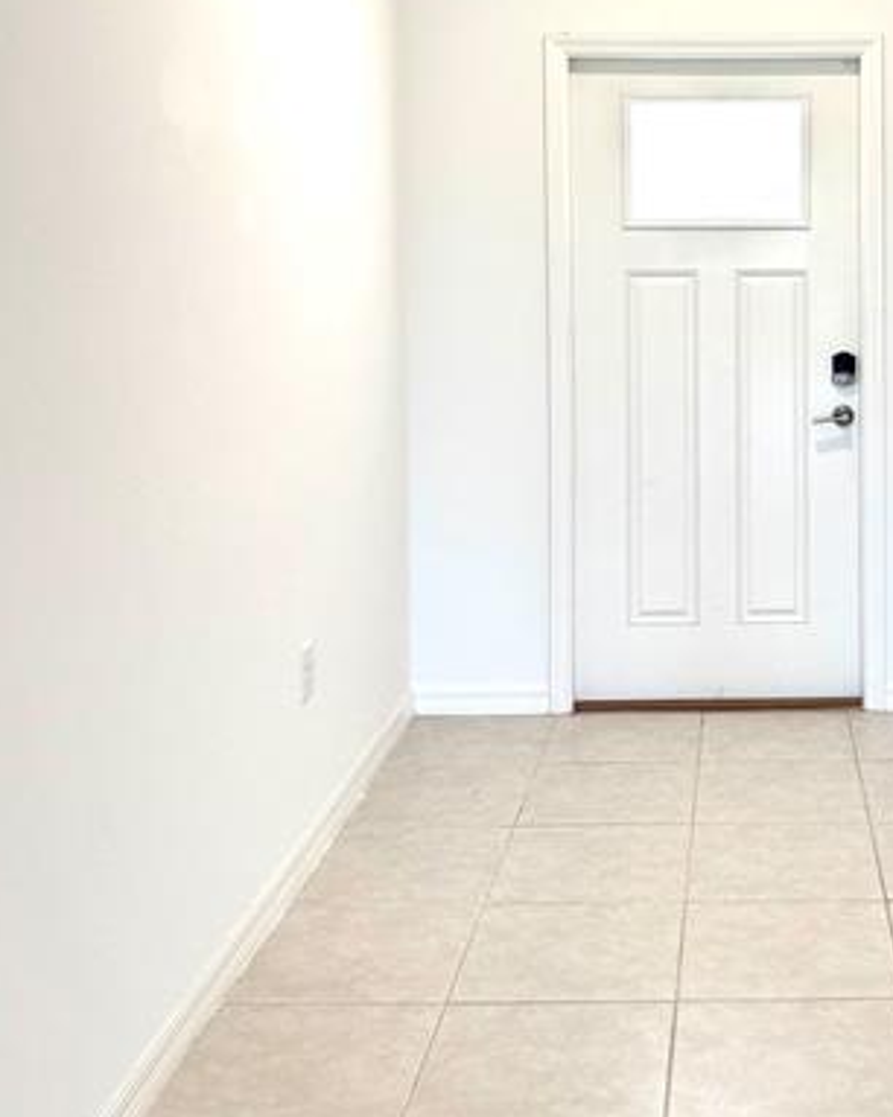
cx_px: 770
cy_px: 289
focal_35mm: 47
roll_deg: +0.7
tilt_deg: -2.0
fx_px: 1554
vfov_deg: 38.6
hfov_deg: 30.9
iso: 125
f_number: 1.78
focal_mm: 6.76
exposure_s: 1/120
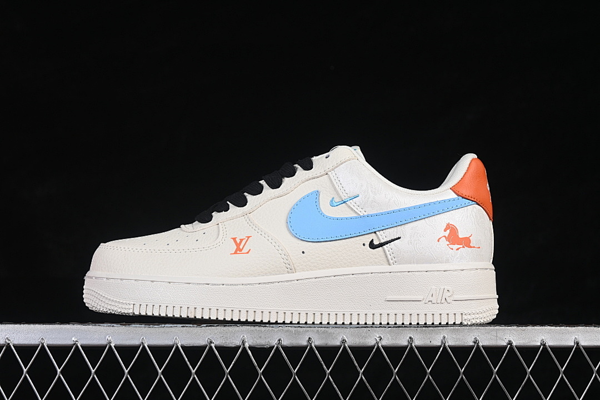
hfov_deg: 27.0
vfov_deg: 18.2
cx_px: 300
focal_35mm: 75
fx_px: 1250
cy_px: 200
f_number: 8
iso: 160
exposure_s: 1/80
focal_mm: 50
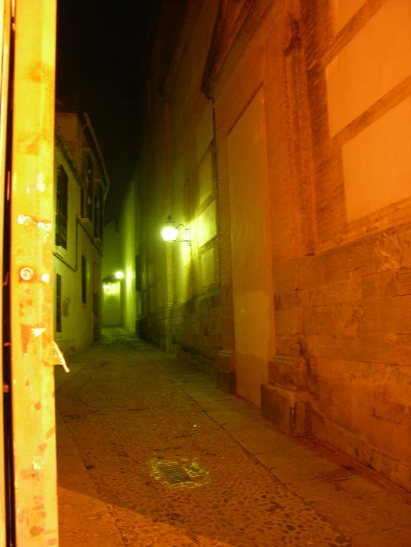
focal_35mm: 35
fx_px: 554
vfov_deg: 52.6
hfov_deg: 40.7
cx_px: 206
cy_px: 274
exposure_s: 1.67
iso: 200
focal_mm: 8.9
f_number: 2.8
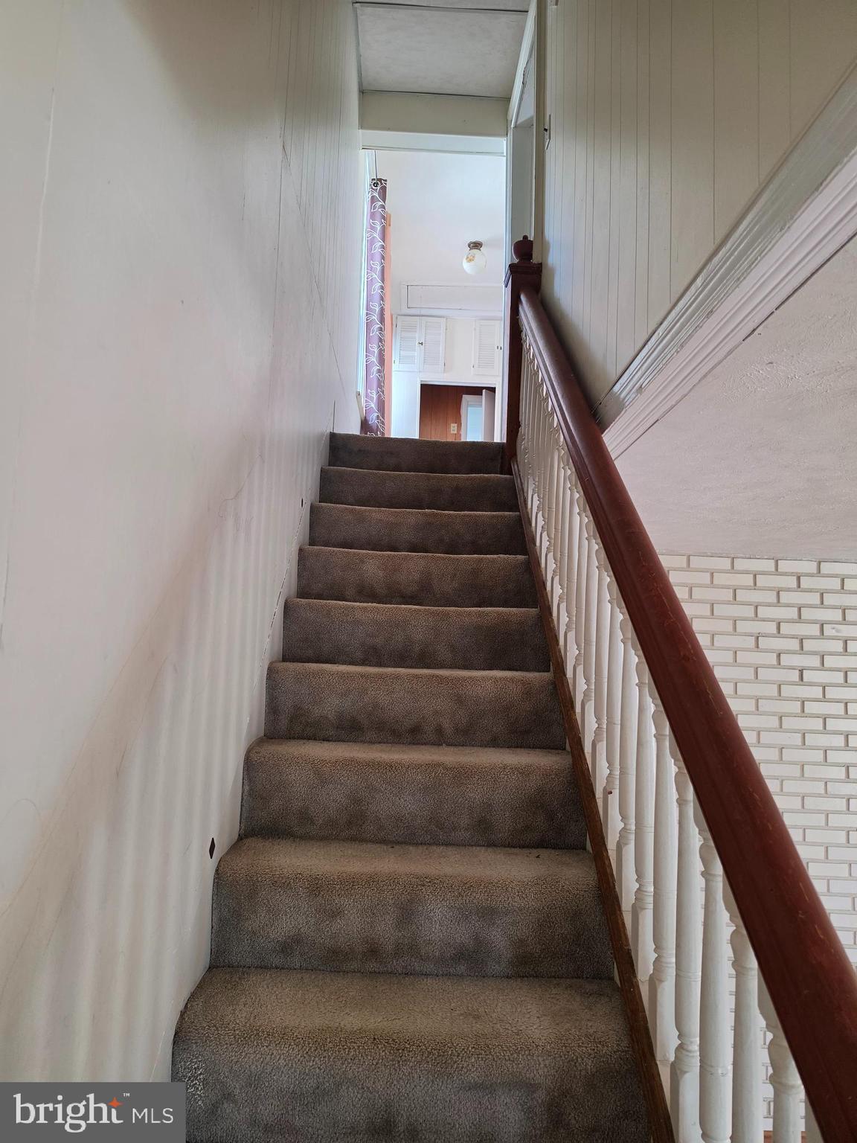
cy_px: 572
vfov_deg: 73.9
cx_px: 428
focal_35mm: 23
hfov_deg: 58.9
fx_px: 759
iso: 125
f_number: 1.4
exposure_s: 1/120
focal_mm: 6.5
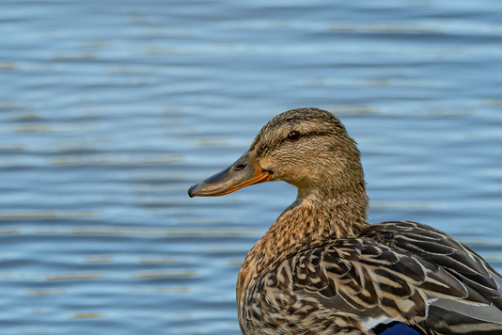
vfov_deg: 1.5
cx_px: 287
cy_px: 306
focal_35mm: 943
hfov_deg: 2.2
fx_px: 13149
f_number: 7.1
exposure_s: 1/500
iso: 280
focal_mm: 280
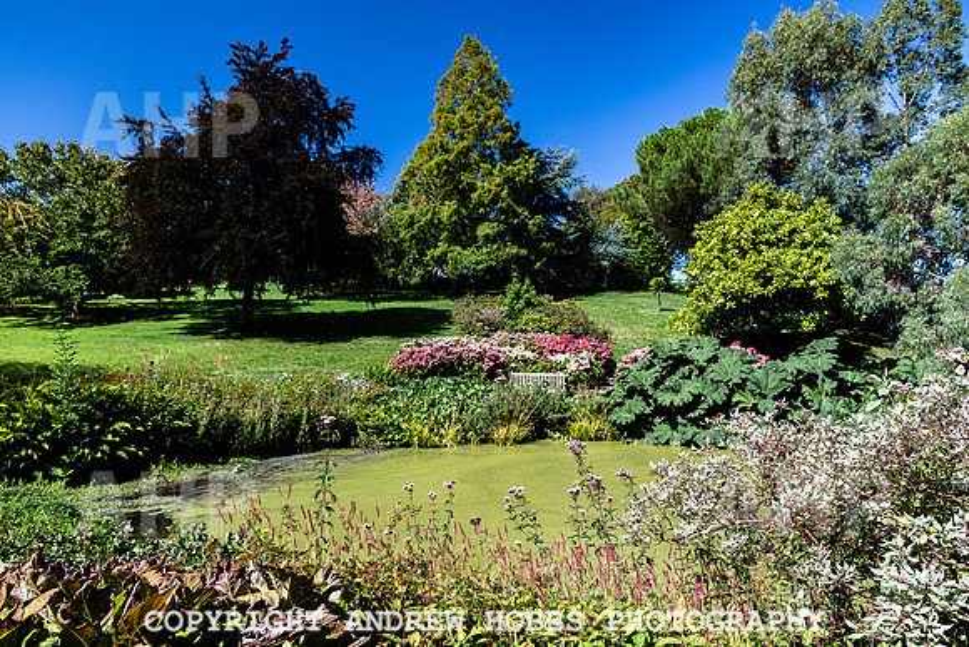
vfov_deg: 53.2
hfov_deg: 73.7
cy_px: 324
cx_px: 484
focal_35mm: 24
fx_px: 646
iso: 64
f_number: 5.6
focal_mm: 24
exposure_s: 1/400
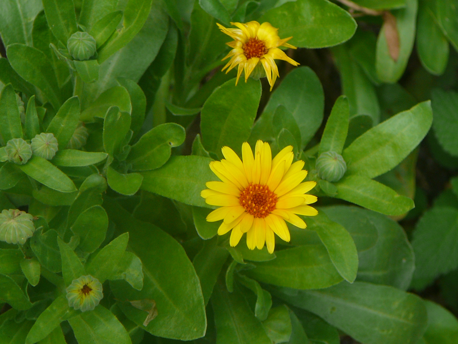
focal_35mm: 286
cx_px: 229
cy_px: 172
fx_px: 3784
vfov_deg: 5.2
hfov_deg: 6.9
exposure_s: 1/125
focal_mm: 34.1
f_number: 4.1
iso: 80
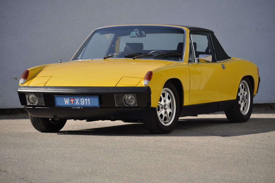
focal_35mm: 278
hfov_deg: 7.4
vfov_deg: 4.9
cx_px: 138
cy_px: 92
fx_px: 2117
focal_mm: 185
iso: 500
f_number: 6
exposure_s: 1/800
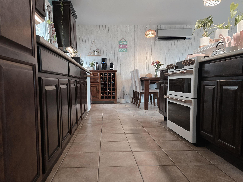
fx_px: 183
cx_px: 113
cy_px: 96
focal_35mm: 26
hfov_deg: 67.2
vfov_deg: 53.0
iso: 640
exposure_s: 1/120
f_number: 1.7
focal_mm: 6.3
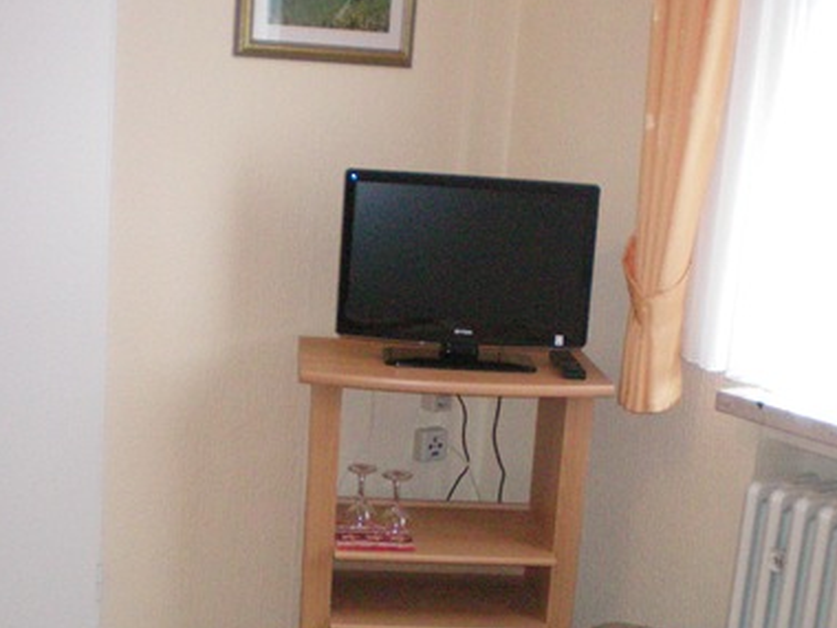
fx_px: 1451
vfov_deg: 24.3
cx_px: 425
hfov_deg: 32.2
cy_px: 408
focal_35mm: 60
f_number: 3.1
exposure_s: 1/60
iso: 400
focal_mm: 6.3
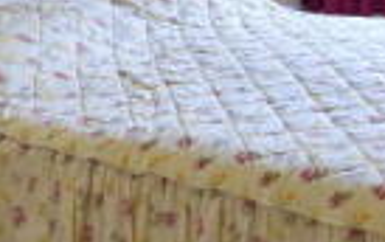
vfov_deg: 17.4
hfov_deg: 27.4
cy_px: -18
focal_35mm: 73
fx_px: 767
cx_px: 333
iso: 560
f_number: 8
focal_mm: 10
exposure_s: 1/60
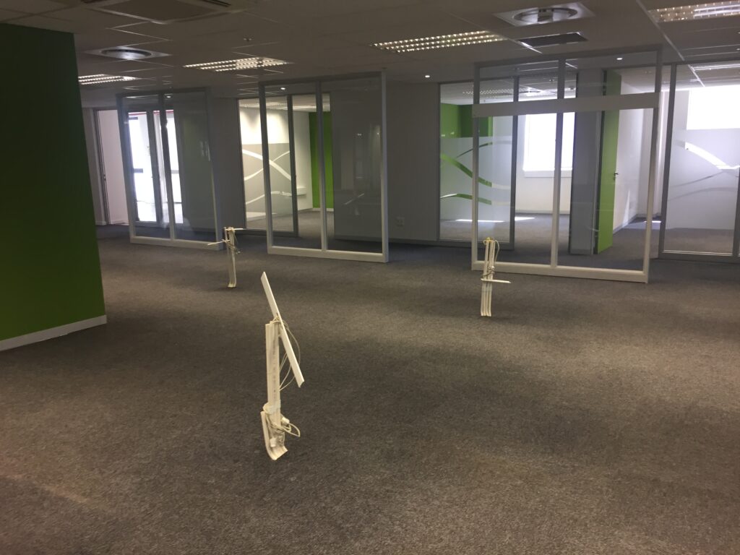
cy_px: 278
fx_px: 620
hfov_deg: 61.7
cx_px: 370
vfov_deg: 48.2
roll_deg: +0.4
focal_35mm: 29
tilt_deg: -12.6
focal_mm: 4.15
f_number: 2.2
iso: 100
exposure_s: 1/33
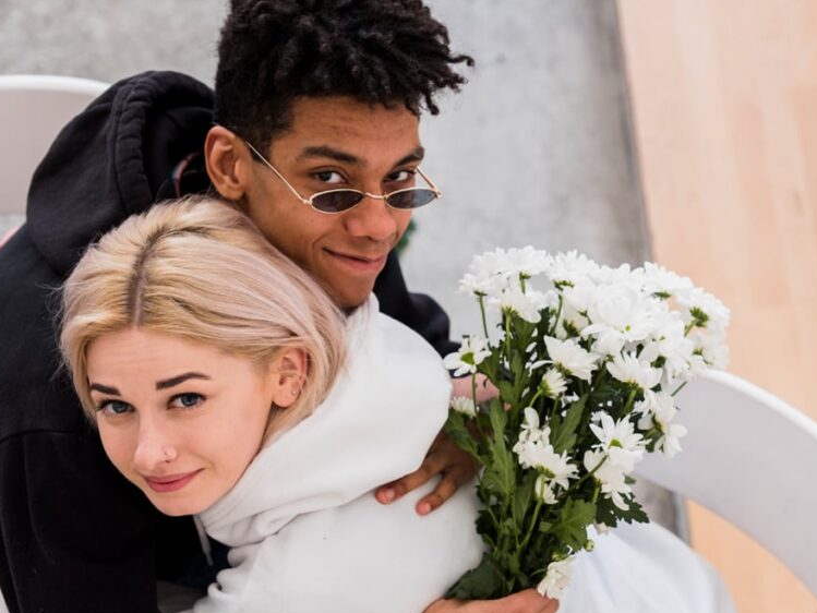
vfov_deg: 8.7
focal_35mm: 171
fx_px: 4037
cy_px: 354
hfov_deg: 11.6
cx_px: 410
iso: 400
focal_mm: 130
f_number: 5
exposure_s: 1/200
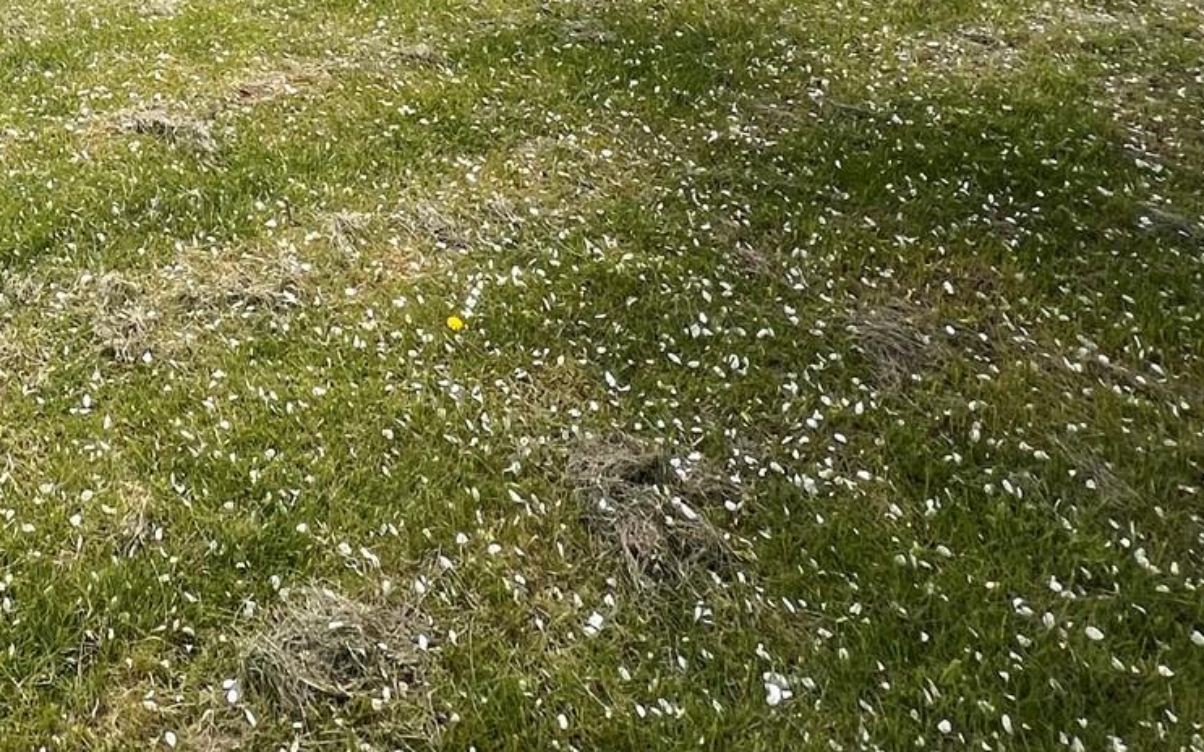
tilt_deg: -5.6
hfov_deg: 42.3
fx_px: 1247
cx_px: -73
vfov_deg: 23.5
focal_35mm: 38
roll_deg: +0.1
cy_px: -488
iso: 32
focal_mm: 1.57
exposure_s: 1/525
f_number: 1.8
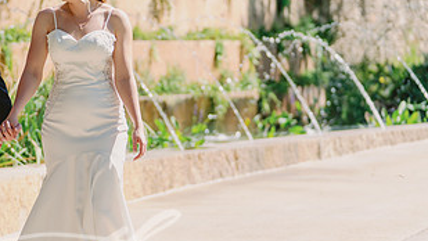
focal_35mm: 230
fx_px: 2611
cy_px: 131
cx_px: 101
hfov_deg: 9.4
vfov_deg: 5.3
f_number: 2.8
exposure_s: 1/800
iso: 100
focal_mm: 117
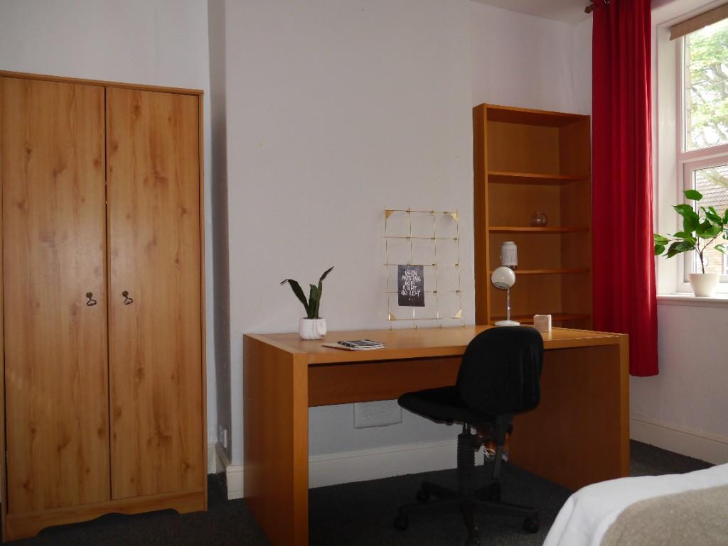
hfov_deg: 59.9
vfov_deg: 46.8
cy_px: 273
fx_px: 631
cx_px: 364
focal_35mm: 30
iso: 800
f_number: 3.6
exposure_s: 1/60
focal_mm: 15
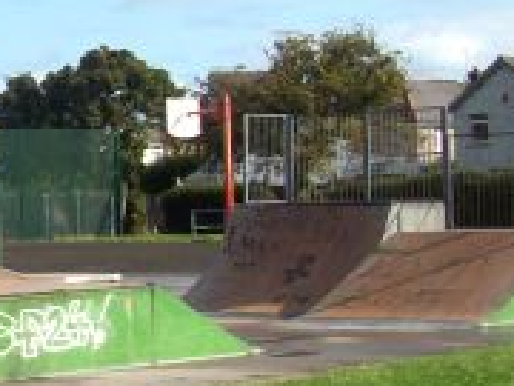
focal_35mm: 140
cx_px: -363
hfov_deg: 13.0
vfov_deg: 10.6
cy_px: 193
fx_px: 2079
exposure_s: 1/545
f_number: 4.8
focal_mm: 6
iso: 80
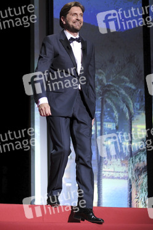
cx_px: 72
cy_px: 112
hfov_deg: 15.2
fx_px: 575
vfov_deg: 22.6
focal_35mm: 90
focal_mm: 56
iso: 1000
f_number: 1.2
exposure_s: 1/500
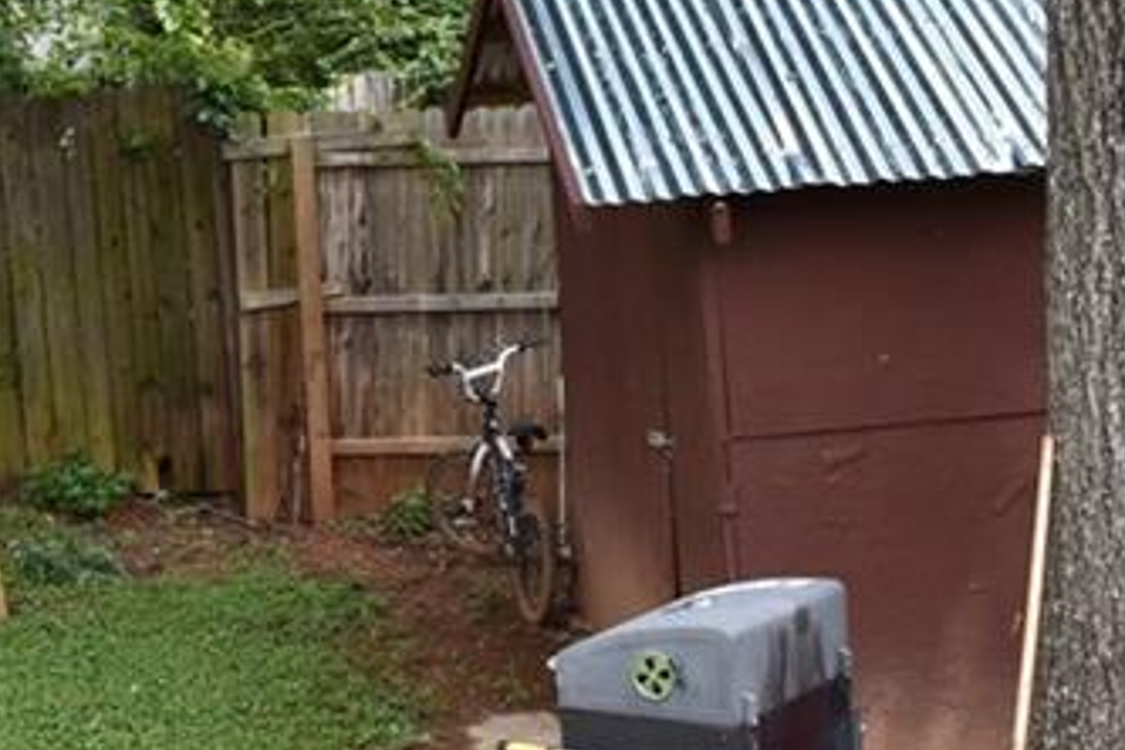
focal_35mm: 83
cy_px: 74
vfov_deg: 16.2
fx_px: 2594
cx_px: -220
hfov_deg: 22.6
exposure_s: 1/500
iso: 720
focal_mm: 18
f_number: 8
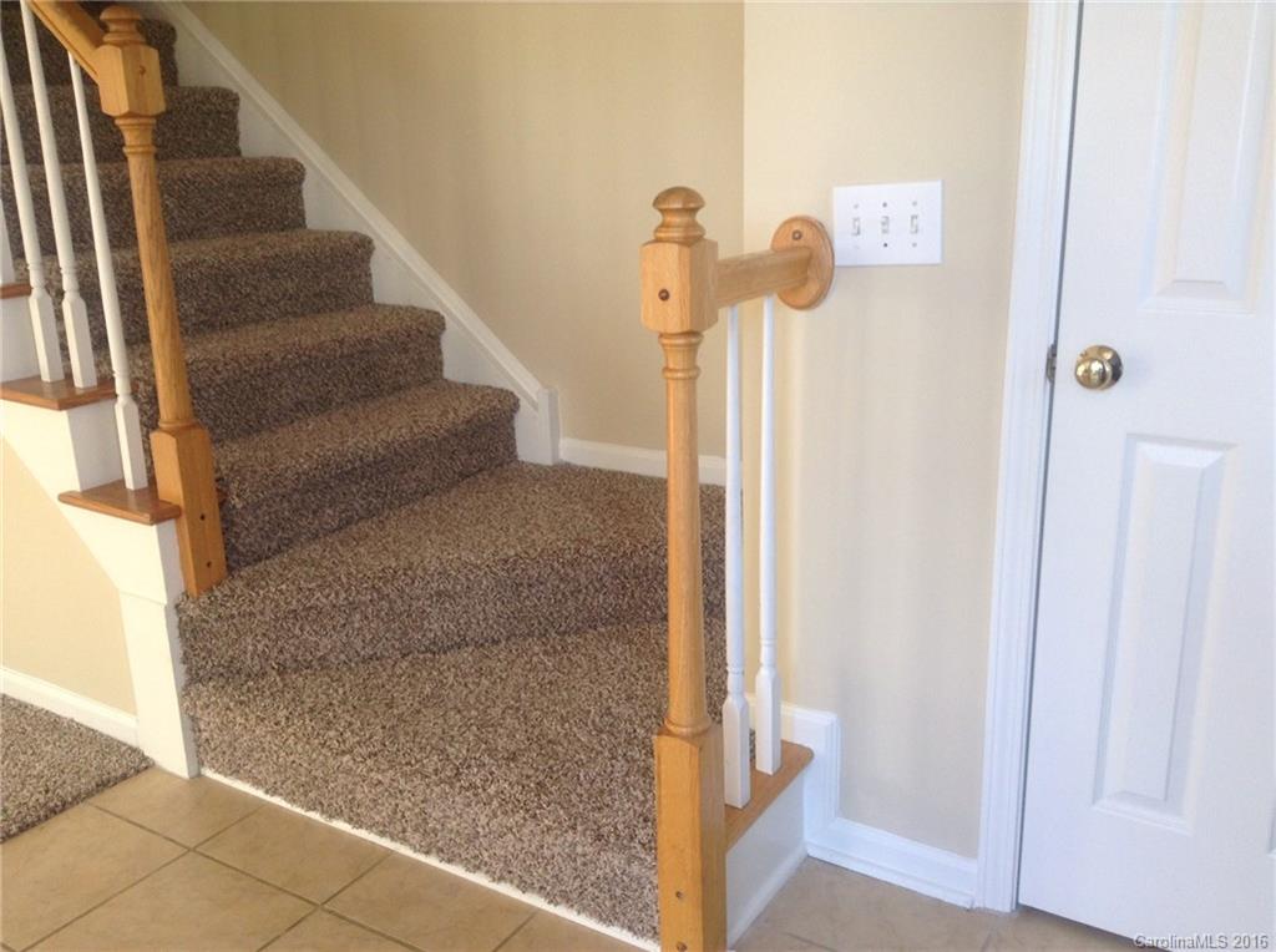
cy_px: 476
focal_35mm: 33
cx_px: 638
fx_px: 1214
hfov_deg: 55.4
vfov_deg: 42.8
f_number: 2.4
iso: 40
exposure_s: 1/24
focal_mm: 3.3
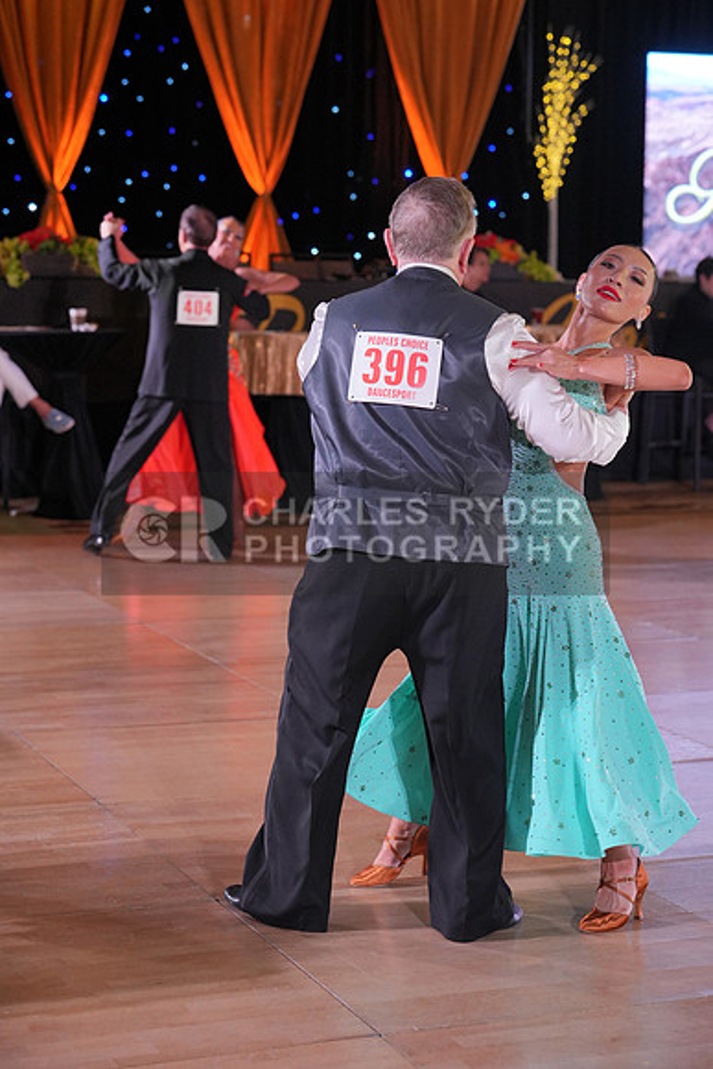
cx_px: 356
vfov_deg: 27.0
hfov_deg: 18.2
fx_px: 2227
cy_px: 534
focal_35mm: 75
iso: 2000
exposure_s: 1/400
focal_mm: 75
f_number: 4
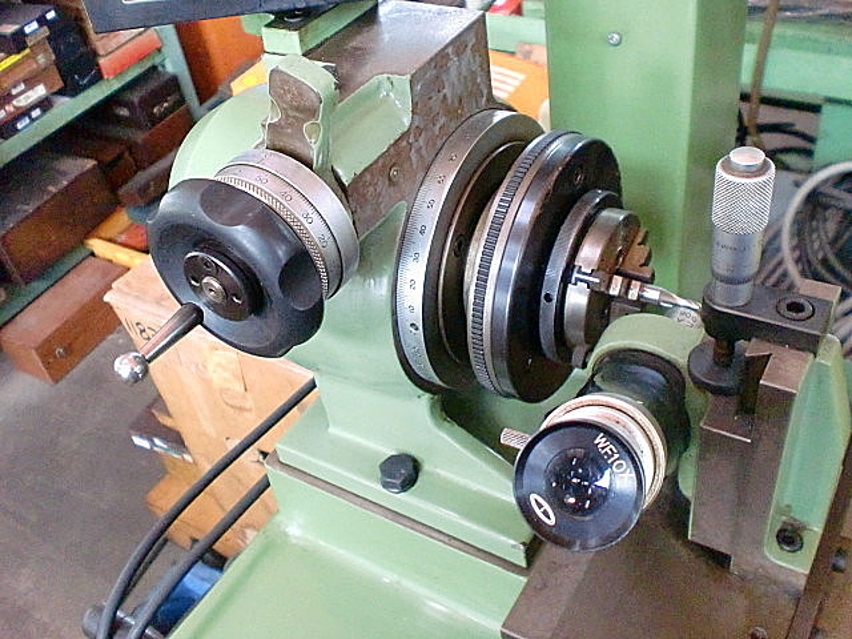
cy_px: 320
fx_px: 861
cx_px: 426
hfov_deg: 52.6
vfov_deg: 40.7
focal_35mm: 35
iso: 1250
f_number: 3.1
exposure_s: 1/60
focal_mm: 6.3
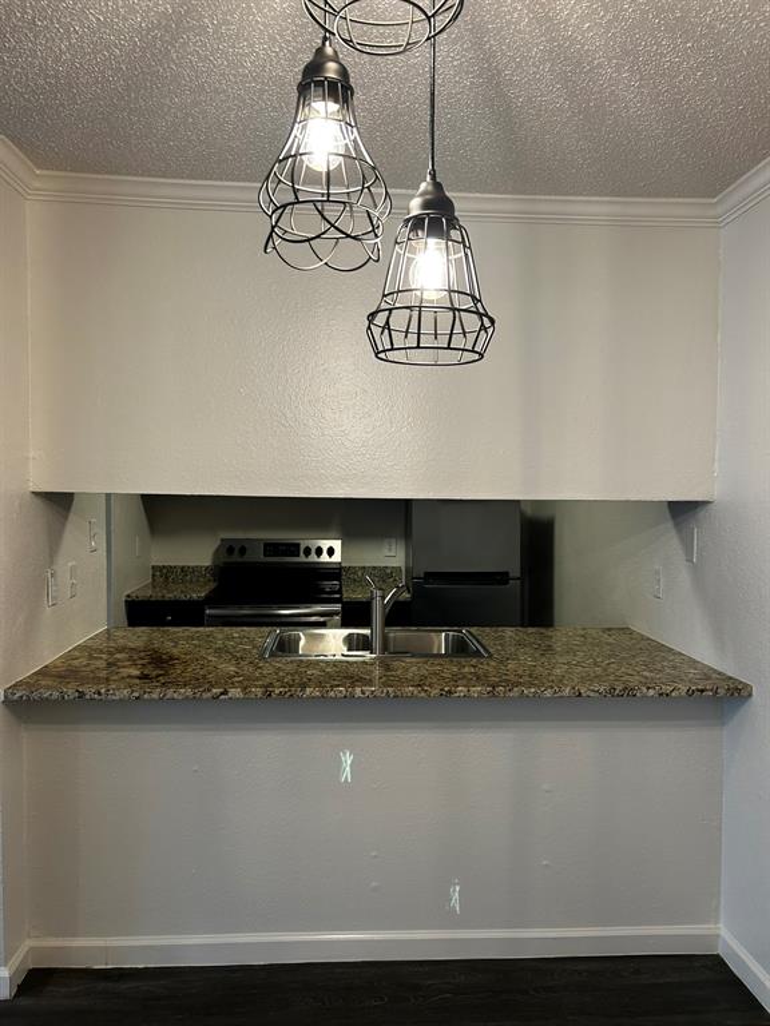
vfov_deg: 67.3
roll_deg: -1.3
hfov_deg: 53.1
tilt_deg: -2.7
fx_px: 771
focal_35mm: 26
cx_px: 385
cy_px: 513
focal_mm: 5.7
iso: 80
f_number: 1.5
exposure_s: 1/60
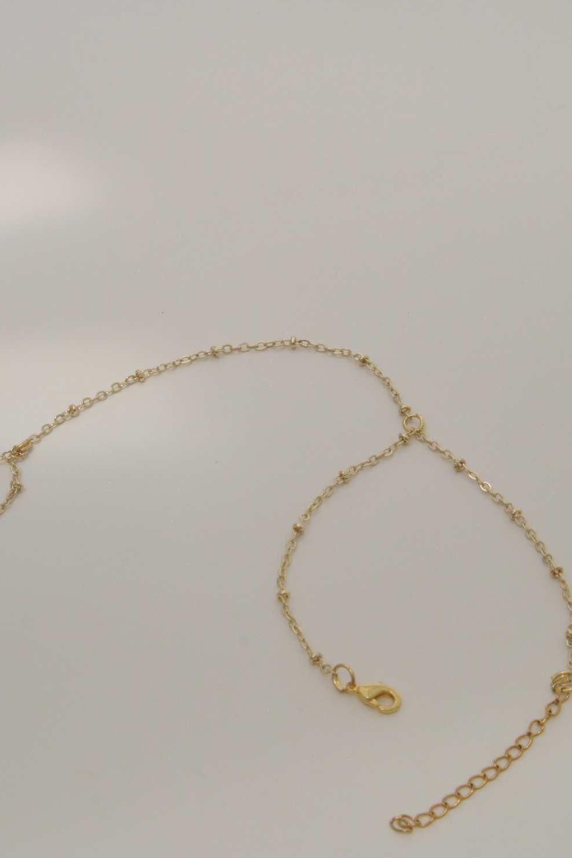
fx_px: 1929
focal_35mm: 81
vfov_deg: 25.0
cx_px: 251
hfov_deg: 16.9
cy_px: 502
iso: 640
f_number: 18
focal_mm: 38
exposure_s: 1/1250
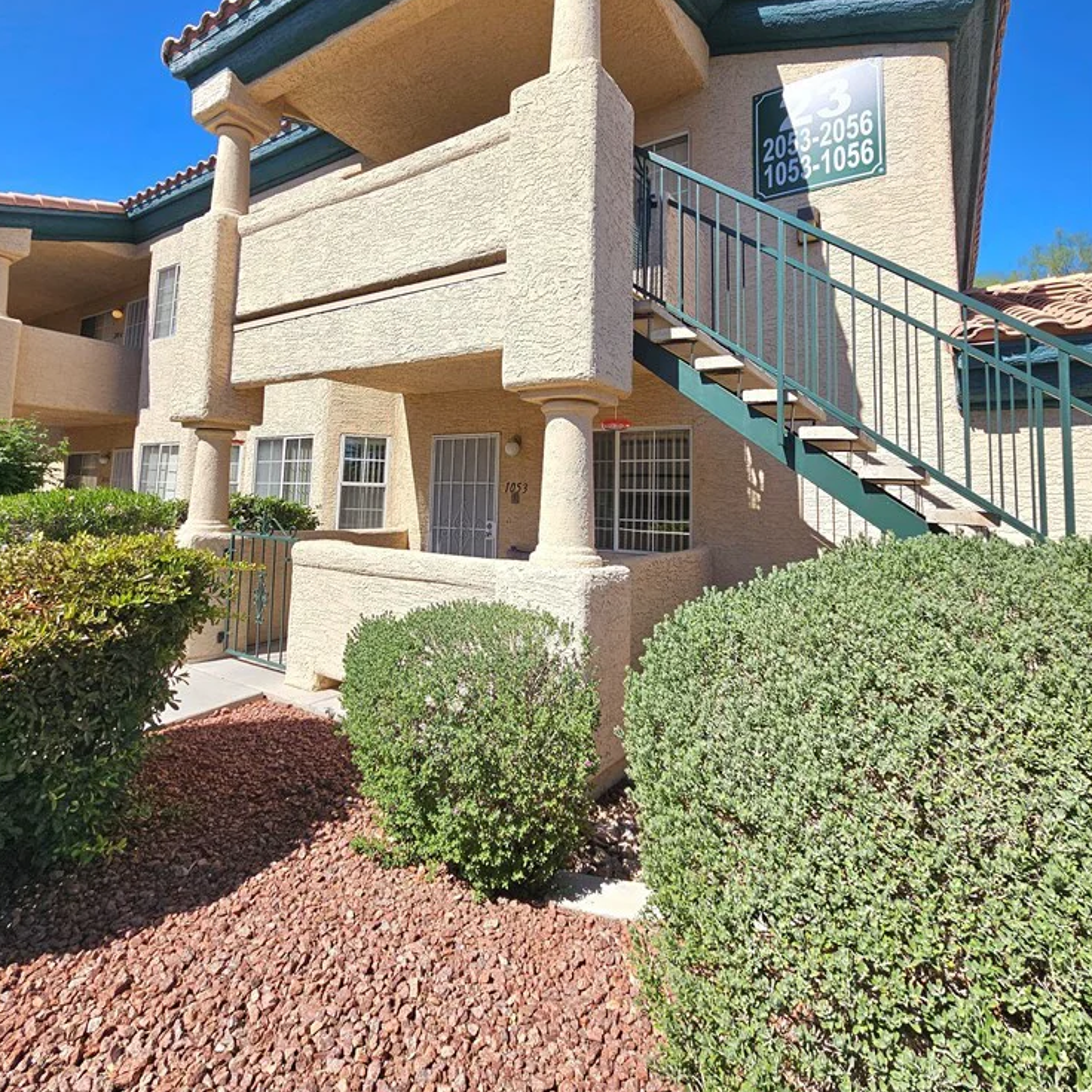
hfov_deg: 87.4
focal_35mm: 16
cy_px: 434
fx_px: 571
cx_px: 529
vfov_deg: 86.3
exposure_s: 1/3333
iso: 50
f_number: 2.2
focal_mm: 2.2
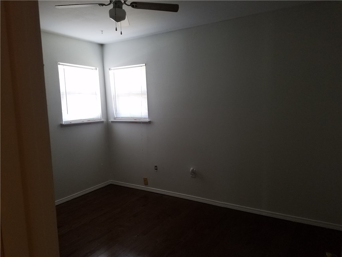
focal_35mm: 26
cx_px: 171
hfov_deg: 67.3
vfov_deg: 53.1
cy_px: 128
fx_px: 257
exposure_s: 1/24
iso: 160
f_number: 1.7
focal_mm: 4.2
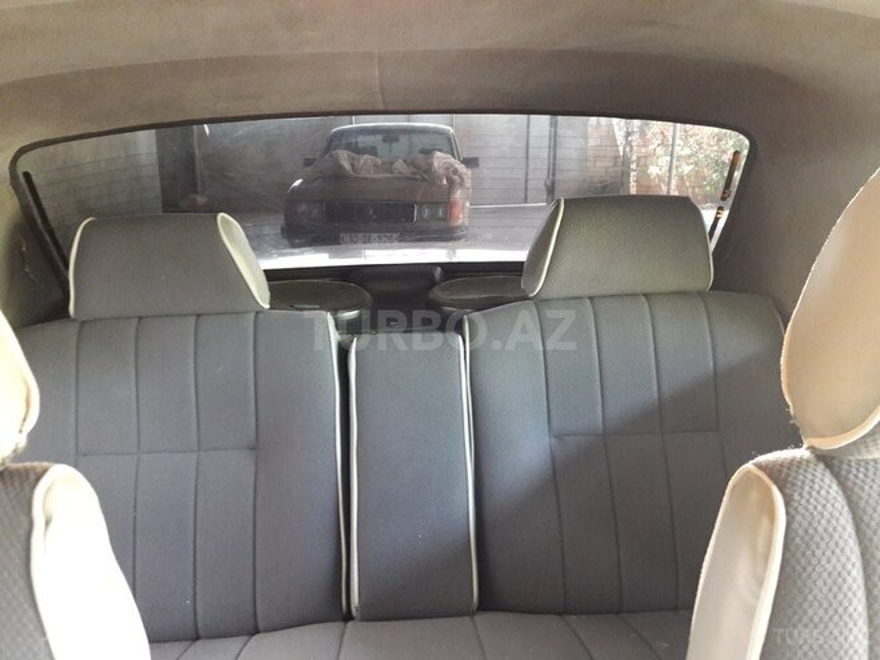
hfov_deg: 63.4
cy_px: 330
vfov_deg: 49.7
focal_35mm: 28
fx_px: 712
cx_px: 440
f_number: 1.9
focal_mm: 3.7
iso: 320
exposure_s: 1/17
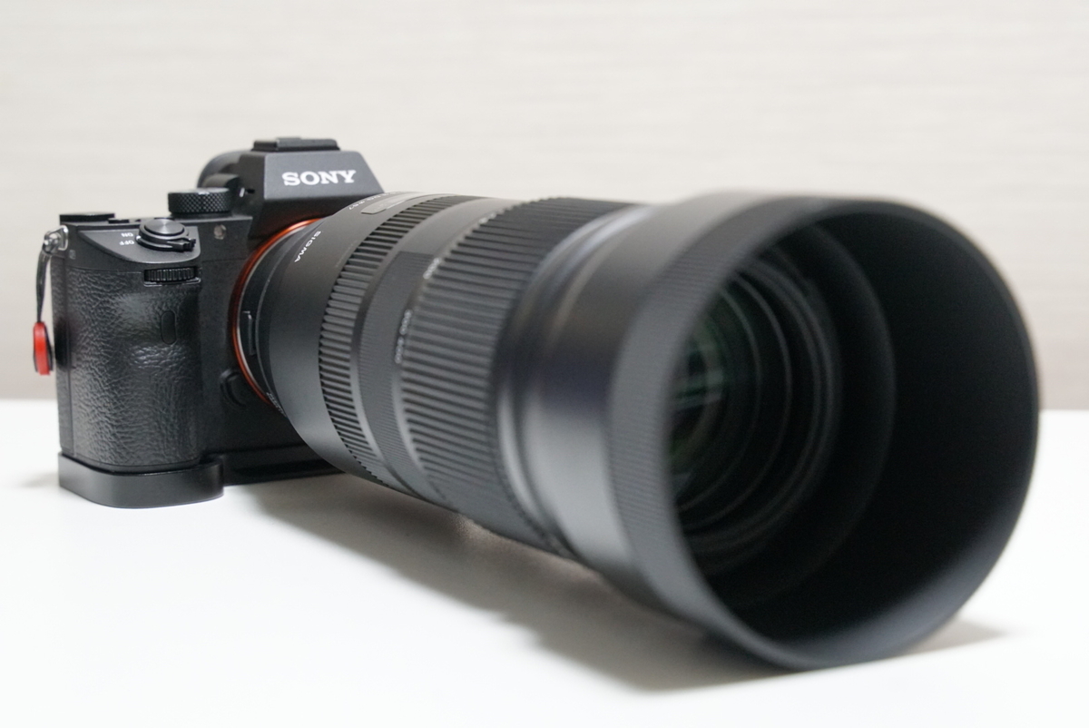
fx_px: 2134
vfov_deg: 19.4
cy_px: 364
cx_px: 544
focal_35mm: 70
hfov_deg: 28.6
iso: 3200
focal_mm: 47
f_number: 4.5
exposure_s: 1/80
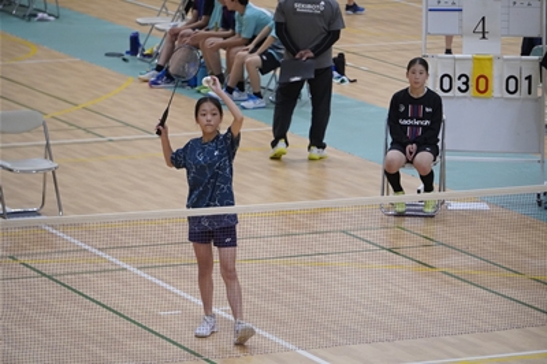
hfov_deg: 9.7
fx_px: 3211
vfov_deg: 6.5
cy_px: 182
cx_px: 274
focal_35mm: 212
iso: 4000
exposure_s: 1/250
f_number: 5.6
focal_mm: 141
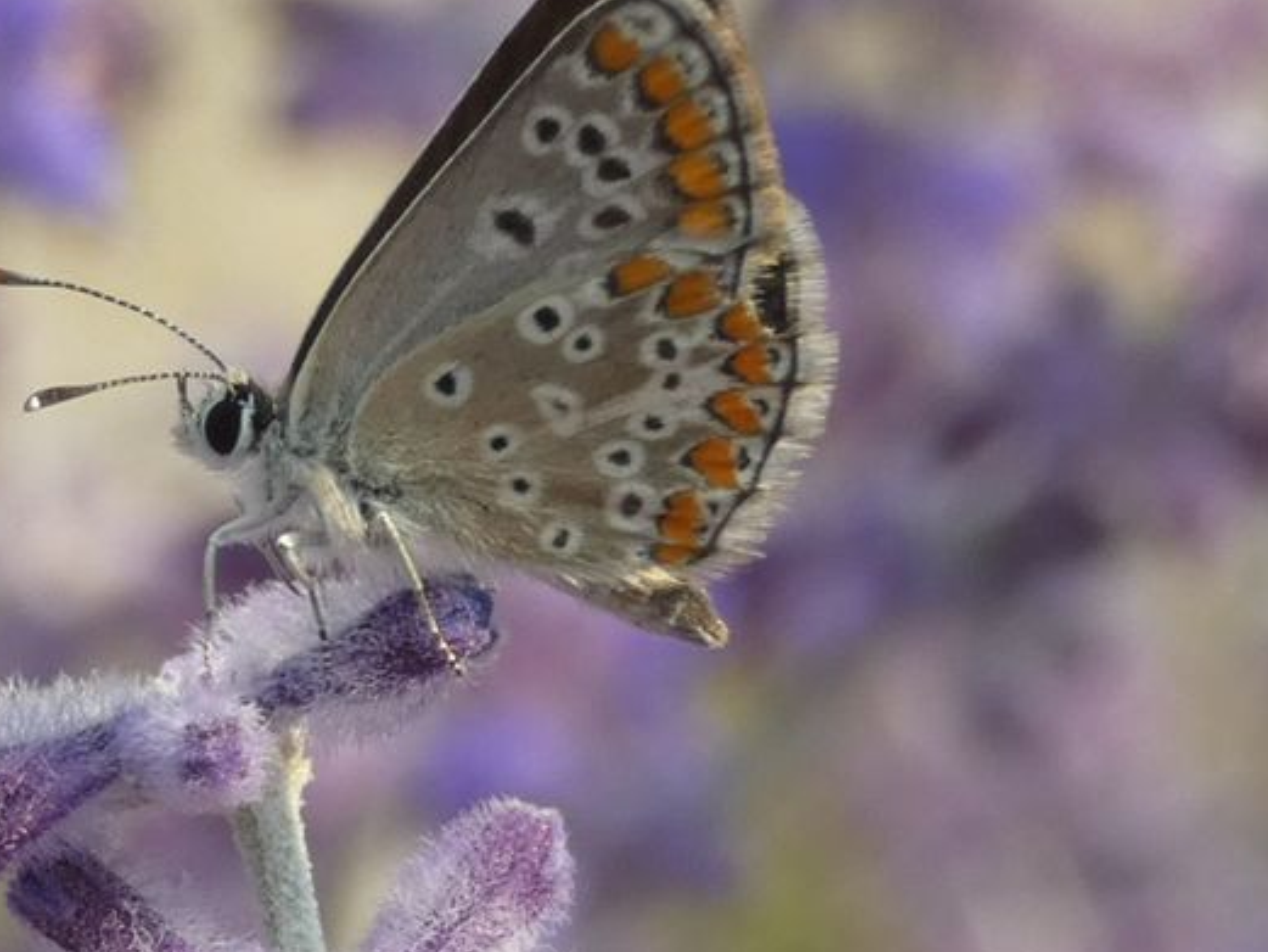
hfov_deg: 9.2
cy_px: 538
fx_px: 7914
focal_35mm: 216
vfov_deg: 6.9
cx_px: 461
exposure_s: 1/125
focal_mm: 23.7
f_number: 5.2
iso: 80
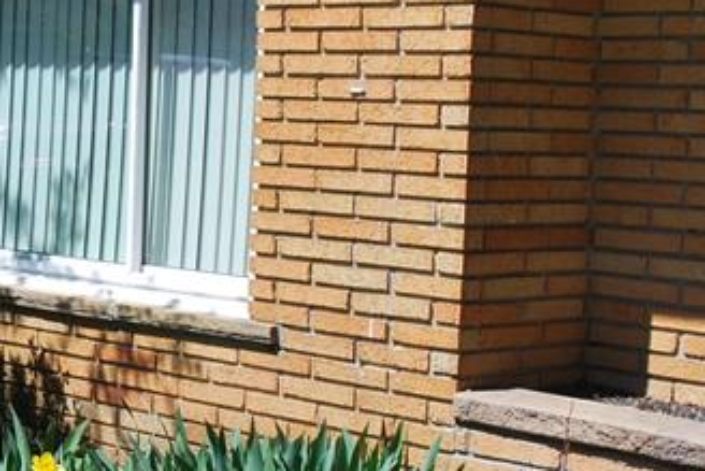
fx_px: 2018
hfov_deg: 18.9
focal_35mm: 103
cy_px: 248
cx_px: -103
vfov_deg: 13.3
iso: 100
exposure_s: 1/250
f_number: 8
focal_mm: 22
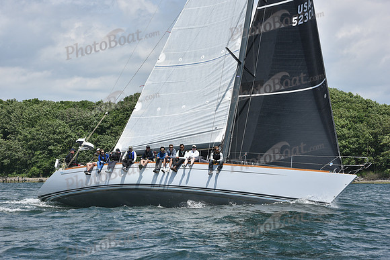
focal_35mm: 98
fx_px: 1062
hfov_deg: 20.8
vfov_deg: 14.0
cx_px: 195
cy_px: 130
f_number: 8
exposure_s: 1/1250
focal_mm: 98
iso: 250
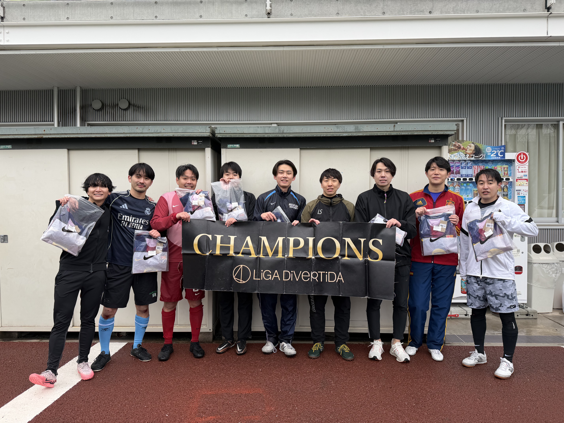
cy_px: 212
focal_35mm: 24
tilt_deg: -1.3
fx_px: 391
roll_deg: -0.2
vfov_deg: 56.8
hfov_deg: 71.6
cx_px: 282
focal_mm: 6.76
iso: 80
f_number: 1.78
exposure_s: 1/501
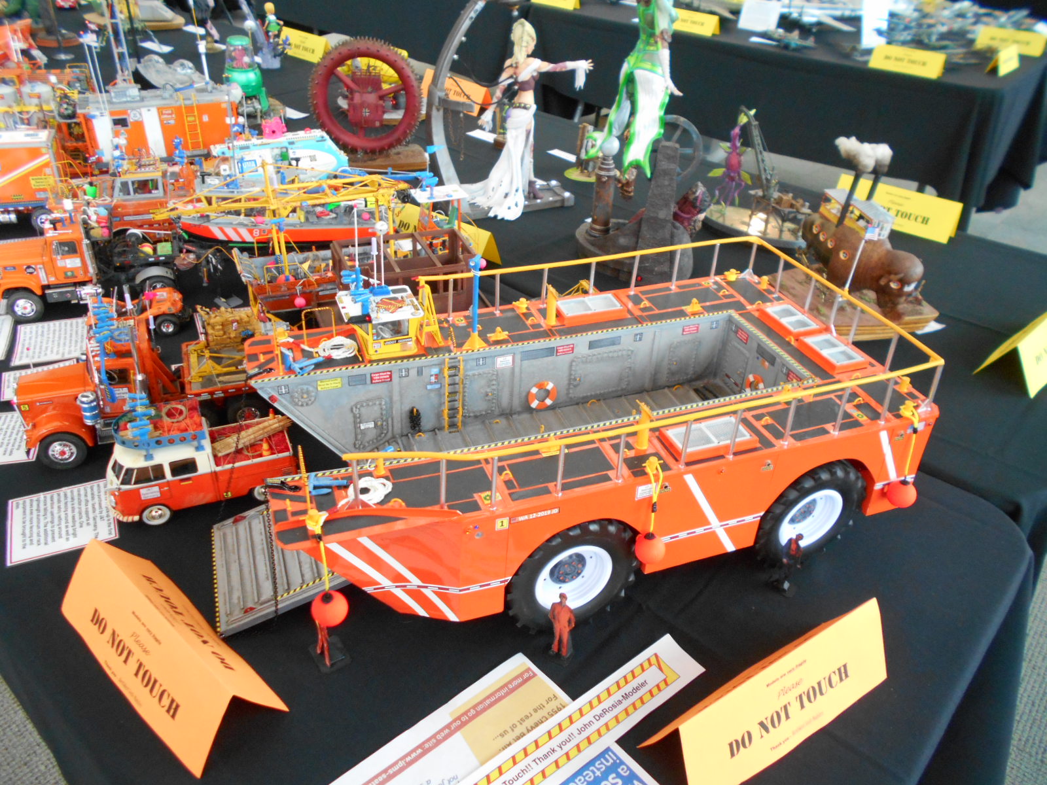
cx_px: 524
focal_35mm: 26
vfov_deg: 53.1
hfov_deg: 67.3
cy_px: 392
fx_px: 786
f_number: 3.2
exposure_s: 1/30
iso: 360
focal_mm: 4.6
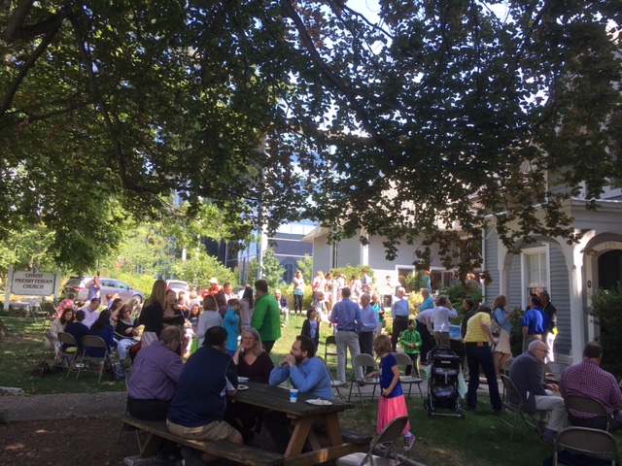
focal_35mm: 29
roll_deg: -2.3
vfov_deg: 48.2
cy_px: 233
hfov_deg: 61.7
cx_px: 311
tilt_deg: +7.7
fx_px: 521
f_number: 2.2
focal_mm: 4.15
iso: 25
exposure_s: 1/242
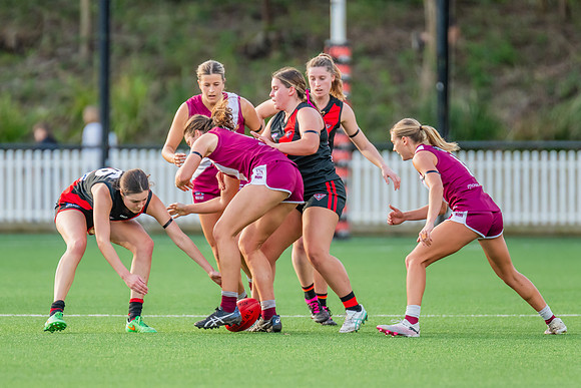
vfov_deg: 2.5
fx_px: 8886
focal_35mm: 551
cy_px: 192
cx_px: 245
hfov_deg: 3.7
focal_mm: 380
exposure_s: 1/1000
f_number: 4
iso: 1250
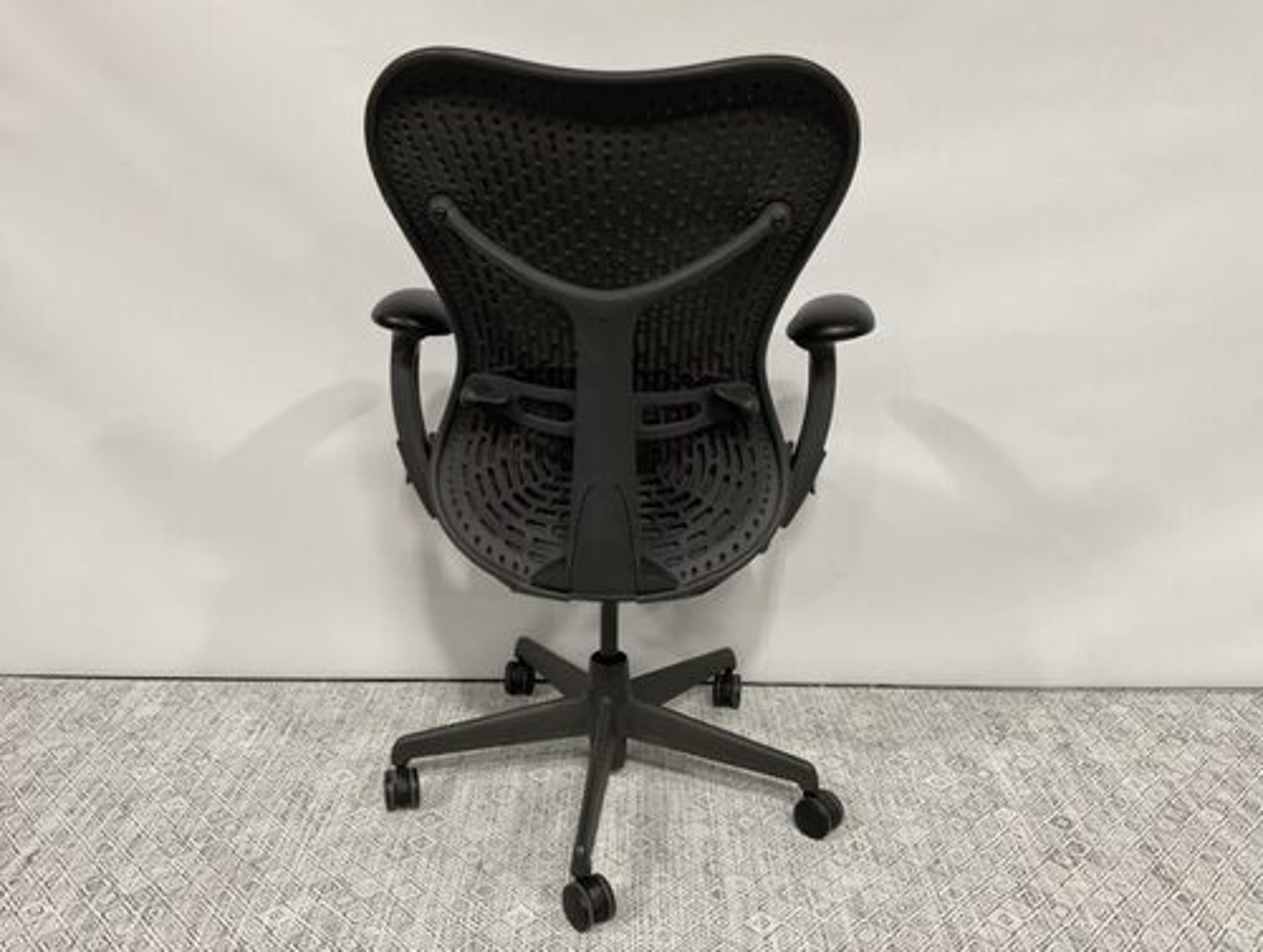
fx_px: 1060
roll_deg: -2.2
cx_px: 632
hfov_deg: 61.6
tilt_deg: -15.7
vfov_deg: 48.4
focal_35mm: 29
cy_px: 476
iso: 100
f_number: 1.8
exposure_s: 1/60
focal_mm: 3
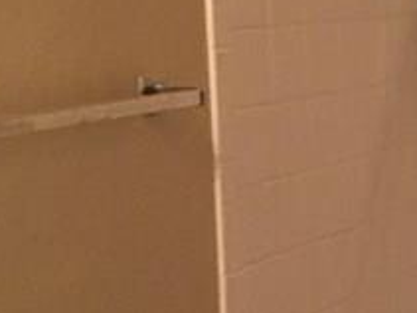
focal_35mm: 141
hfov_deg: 13.5
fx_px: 1698
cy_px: 135
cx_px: 528
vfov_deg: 10.5
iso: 160
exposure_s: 1/30
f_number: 2.2
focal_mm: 4.15
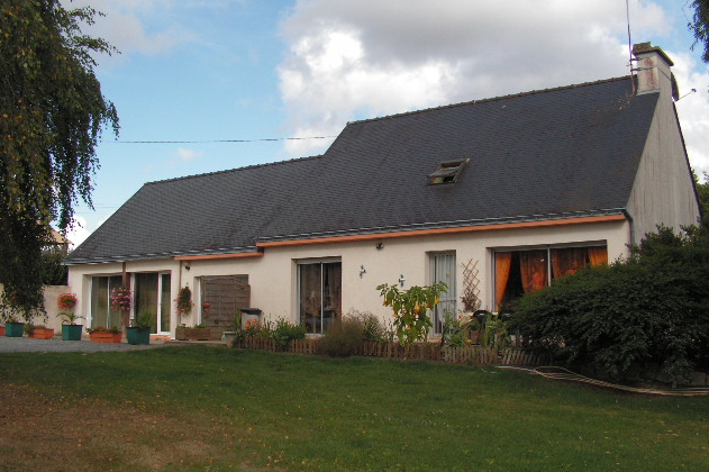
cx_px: 353
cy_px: 230
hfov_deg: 50.7
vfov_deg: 35.0
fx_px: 748
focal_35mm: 38
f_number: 3.2
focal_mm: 6
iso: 64
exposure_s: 1/500
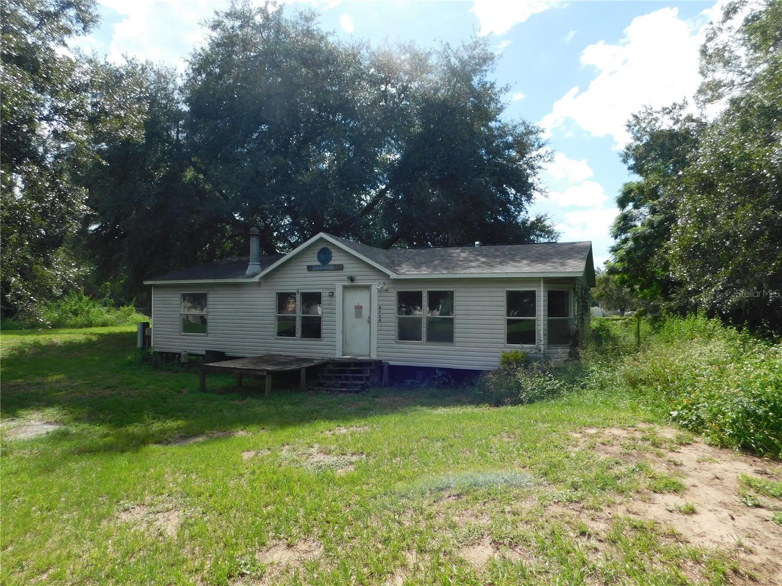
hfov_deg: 73.9
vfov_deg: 58.9
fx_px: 520
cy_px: 293
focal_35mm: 23
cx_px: 391
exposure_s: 1/1250
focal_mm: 4
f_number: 3
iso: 125
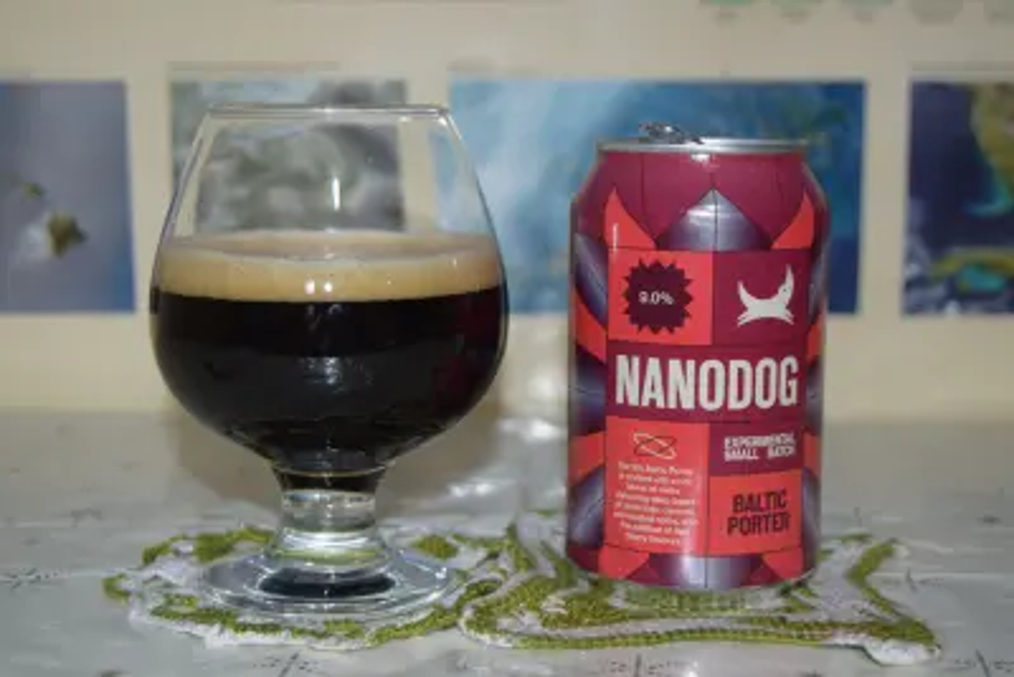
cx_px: 507
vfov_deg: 21.6
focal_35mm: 63
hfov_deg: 31.9
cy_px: 338
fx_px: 1775
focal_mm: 42
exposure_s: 1/60
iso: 450
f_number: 5
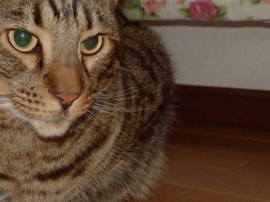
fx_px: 577
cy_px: 92
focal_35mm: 74
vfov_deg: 19.9
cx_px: 93
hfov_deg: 26.2
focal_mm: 9.8
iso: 1600
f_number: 11.6
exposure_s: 1/100
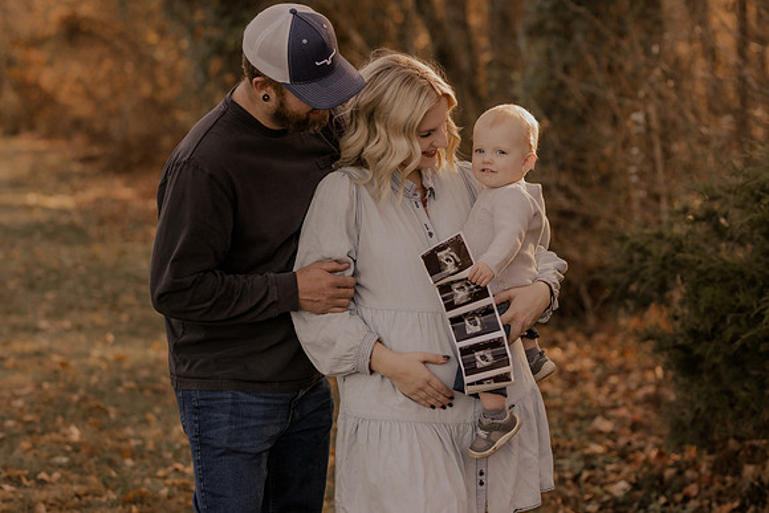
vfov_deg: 16.1
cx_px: 384
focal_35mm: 85
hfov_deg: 23.9
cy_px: 256
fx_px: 1816
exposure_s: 1/400
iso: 200
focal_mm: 85
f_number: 2.8
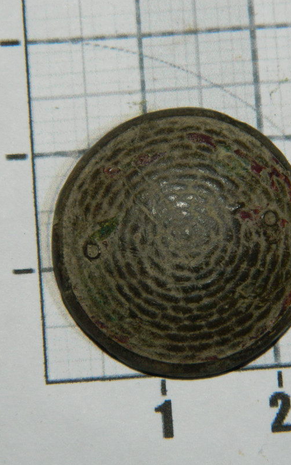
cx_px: 179
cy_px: 232
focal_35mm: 146
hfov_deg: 9.0
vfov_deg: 14.3
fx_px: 1852
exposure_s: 1/60
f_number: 12.6
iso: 200
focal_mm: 18.6
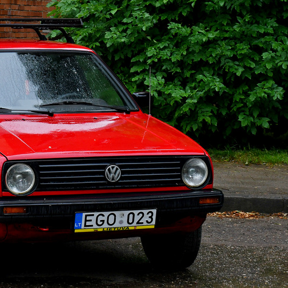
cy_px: 90
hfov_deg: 16.1
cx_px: 41
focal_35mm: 107
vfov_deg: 16.2
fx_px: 1007
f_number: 6.3
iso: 200
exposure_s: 1/50
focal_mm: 35
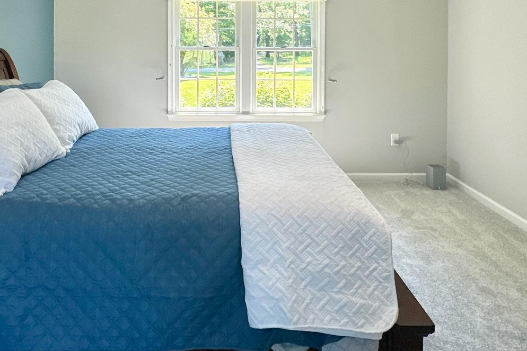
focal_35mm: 30
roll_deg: -1.3
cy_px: 45
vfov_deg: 40.8
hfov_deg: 61.6
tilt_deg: +0.3
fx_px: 439
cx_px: 222
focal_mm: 2.22
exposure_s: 1/120
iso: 64
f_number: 2.2
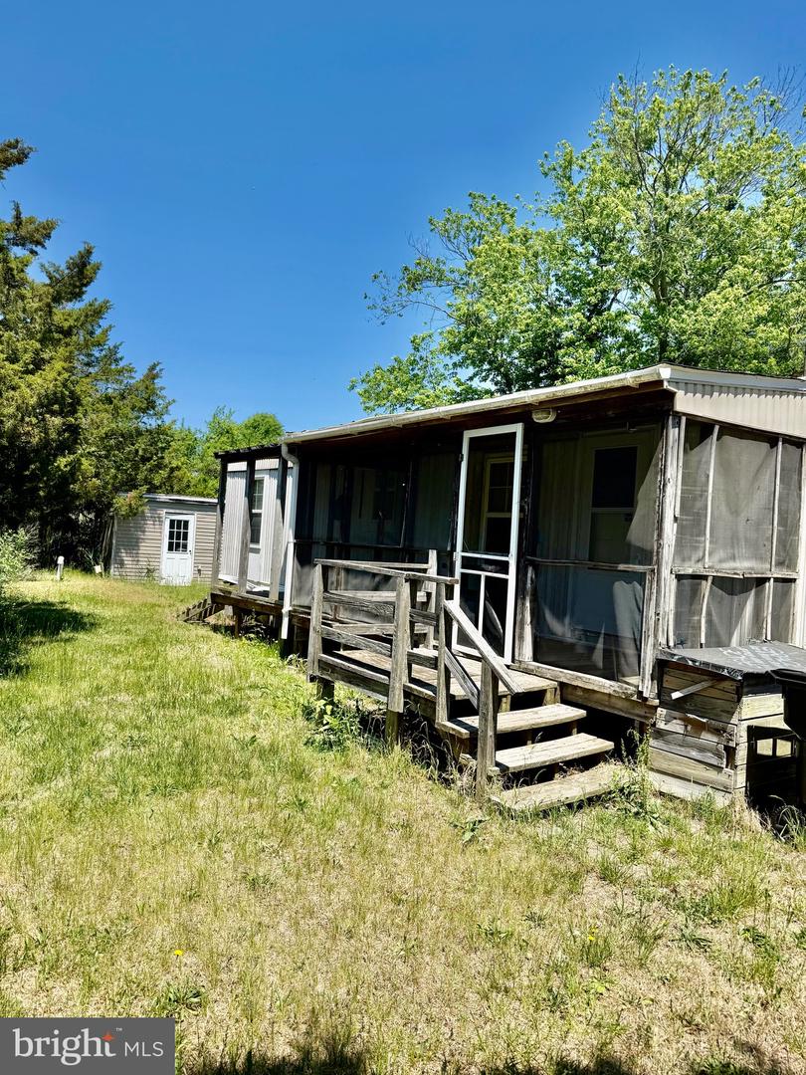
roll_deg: -3.0
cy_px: 538
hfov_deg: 56.8
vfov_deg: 71.6
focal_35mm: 24
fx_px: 745
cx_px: 403
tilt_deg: +0.7
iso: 80
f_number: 1.78
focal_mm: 6.76
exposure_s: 1/3279
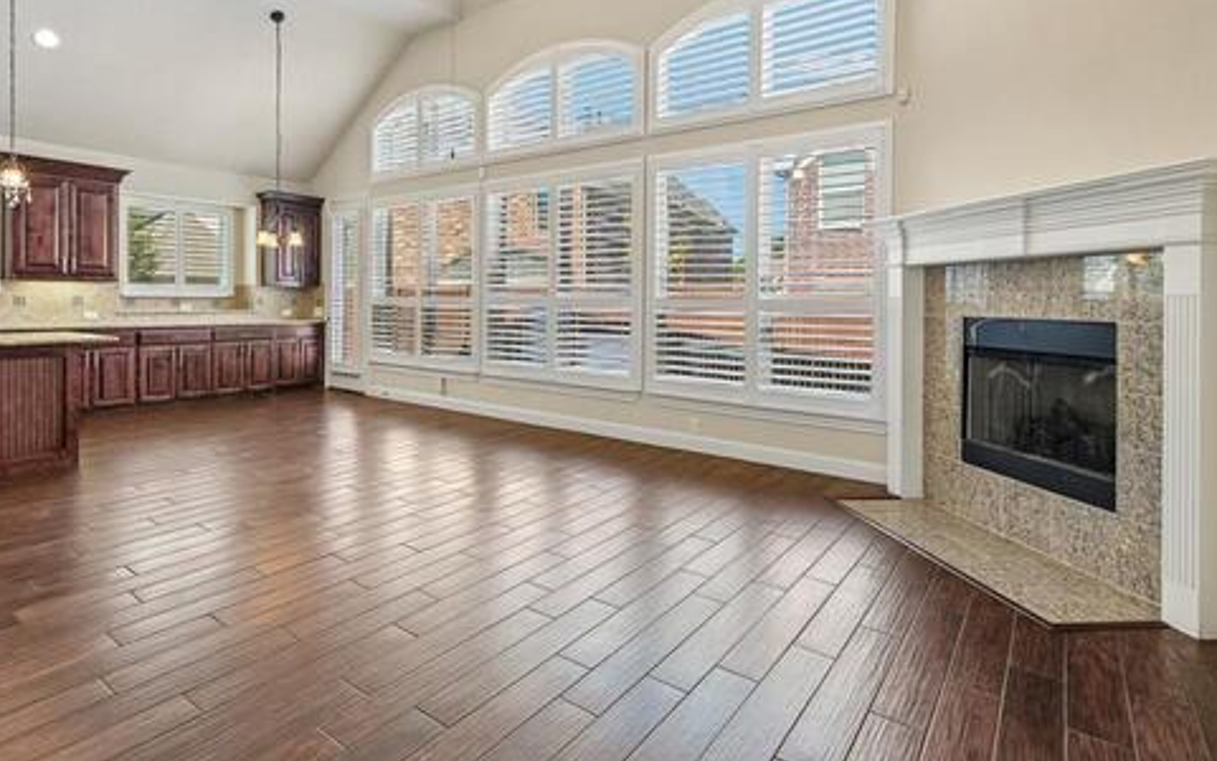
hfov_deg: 87.6
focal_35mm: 19
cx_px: 540
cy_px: 309
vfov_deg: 61.8
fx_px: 630
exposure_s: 1/100
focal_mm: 14
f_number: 8
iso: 400
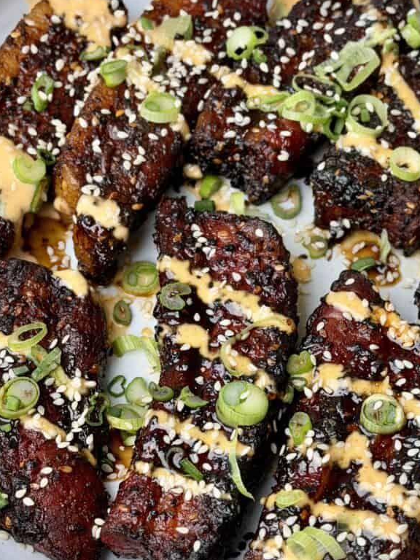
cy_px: 307
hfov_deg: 22.9
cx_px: 218
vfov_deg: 30.2
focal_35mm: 64
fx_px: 1035
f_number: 1.78
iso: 50
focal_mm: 6.76
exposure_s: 1/120
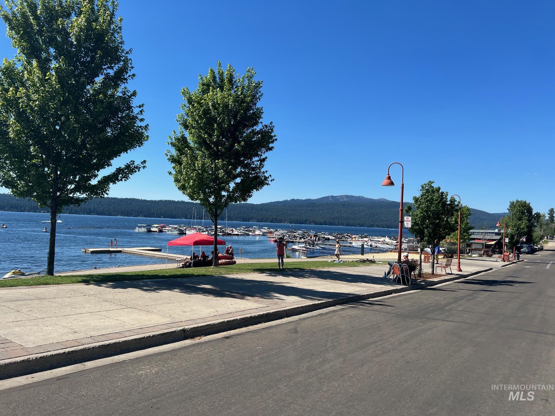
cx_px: 278
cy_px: 208
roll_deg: -2.5
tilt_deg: +0.1
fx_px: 417
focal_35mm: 26
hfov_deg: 67.3
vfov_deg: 53.1
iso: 50
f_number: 1.5
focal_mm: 5.7
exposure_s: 1/4115
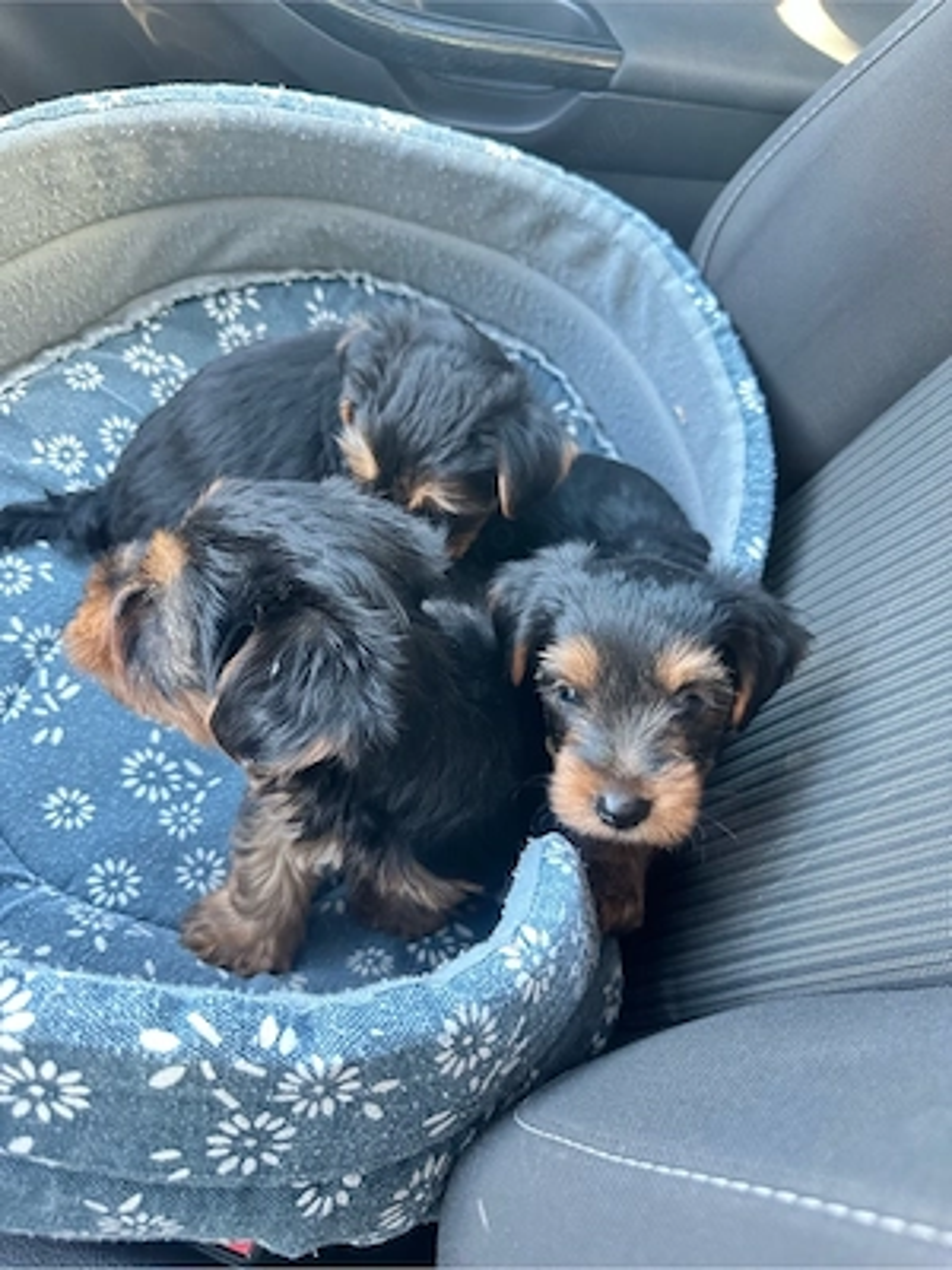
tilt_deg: -55.7
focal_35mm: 24
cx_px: 476
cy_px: 635
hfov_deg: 56.8
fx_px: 880
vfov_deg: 71.6
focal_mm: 6.86
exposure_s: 1/60
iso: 500
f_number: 1.78
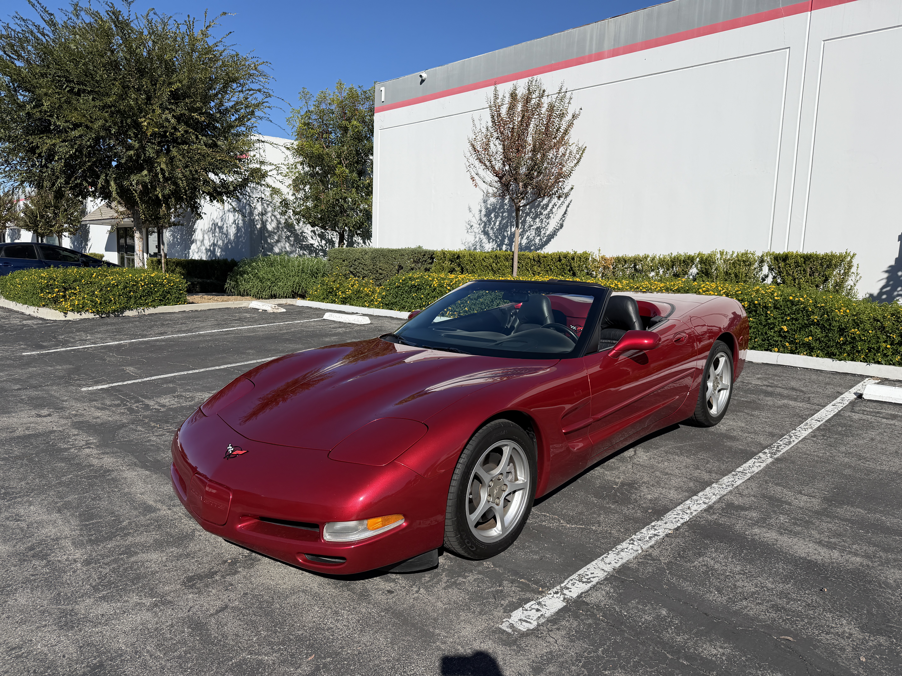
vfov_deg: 56.8
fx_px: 625
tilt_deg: -6.1
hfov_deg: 71.6
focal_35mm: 24
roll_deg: -0.8
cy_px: 338
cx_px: 451
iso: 80
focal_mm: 6.76
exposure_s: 1/6711
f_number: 1.78
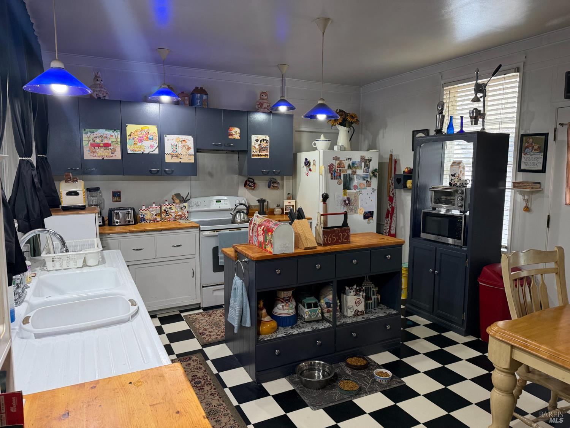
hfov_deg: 71.6
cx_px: 285
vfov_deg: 56.8
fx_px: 395
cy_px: 214
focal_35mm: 24
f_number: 1.78
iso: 320
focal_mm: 6.76
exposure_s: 1/60
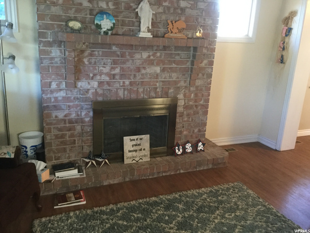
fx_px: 278
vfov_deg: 45.4
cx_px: 155
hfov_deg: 58.4
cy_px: 116
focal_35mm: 31
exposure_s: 1/17
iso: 200
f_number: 2.4
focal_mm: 3.3
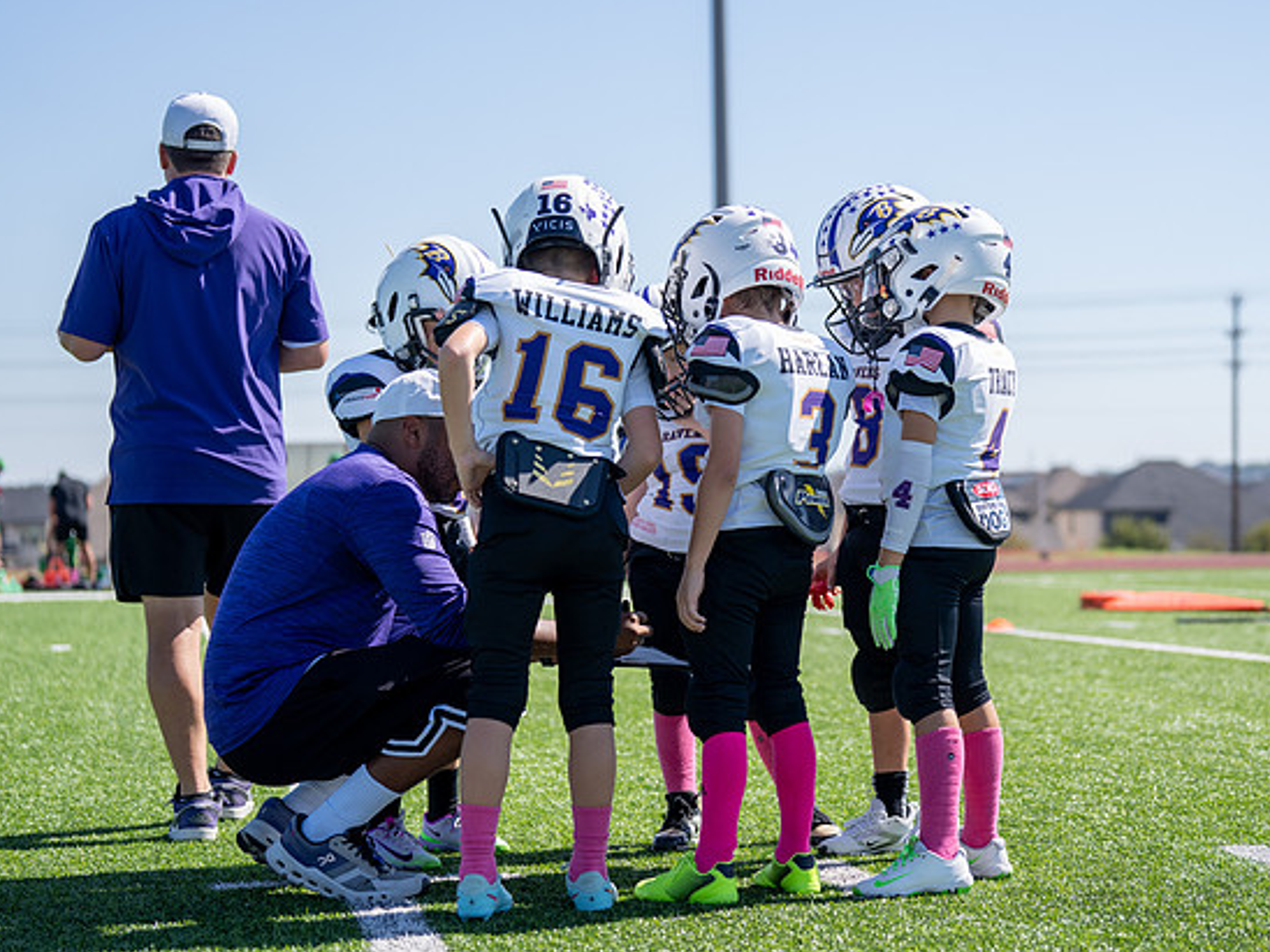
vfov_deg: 17.6
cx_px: 778
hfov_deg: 23.2
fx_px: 3082
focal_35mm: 84
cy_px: 462
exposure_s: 1/1600
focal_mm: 70
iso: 125
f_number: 2.8
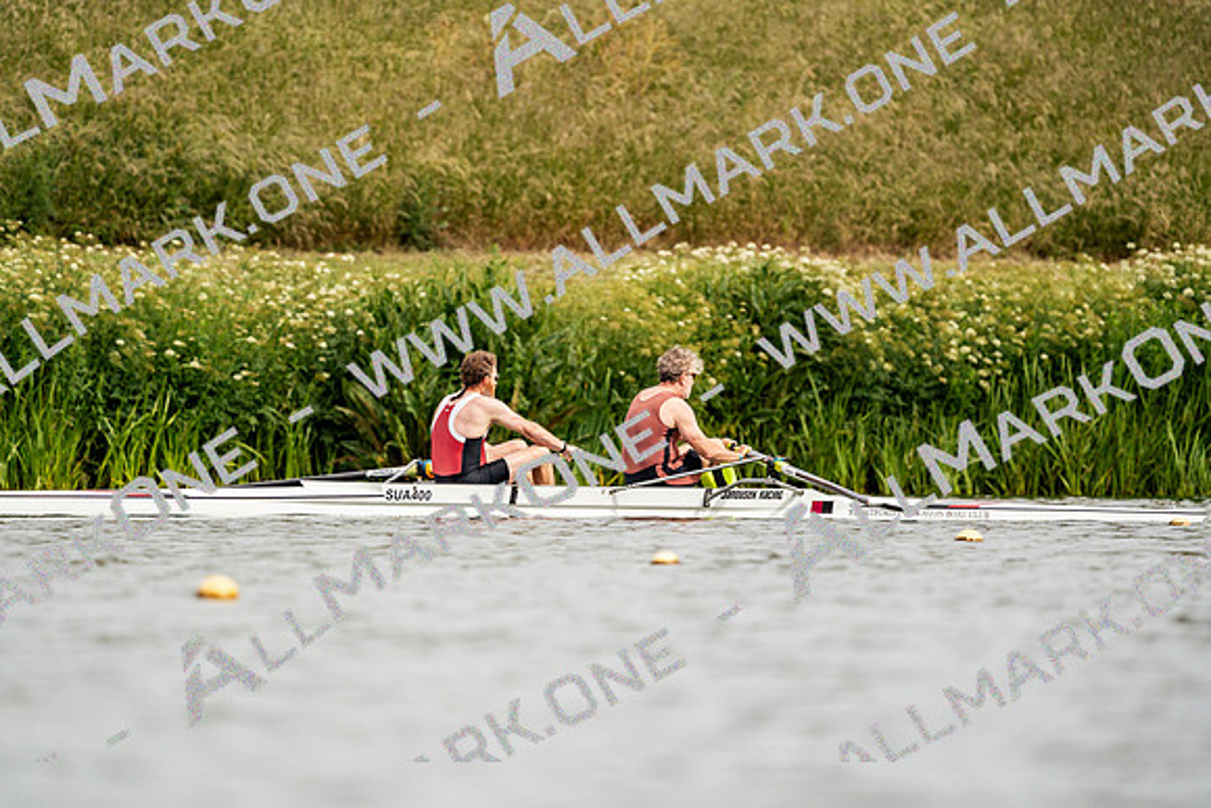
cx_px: 606
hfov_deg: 3.4
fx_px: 20187
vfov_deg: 2.3
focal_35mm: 600
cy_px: 404
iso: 320
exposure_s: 1/2000
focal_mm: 600
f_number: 6.3
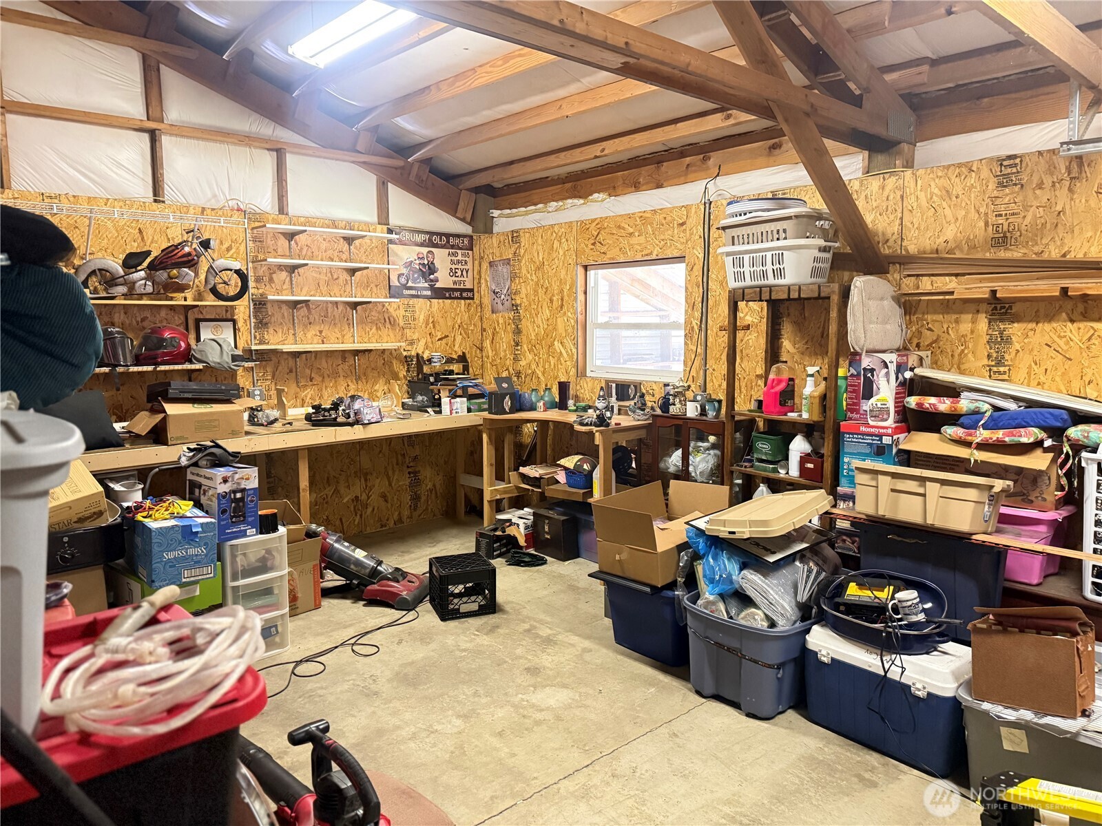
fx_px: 764
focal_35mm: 24
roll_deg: -0.4
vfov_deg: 56.8
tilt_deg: -6.3
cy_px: 413
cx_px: 551
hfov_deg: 71.6
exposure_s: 1/30
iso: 1000
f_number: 1.78
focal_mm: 6.76
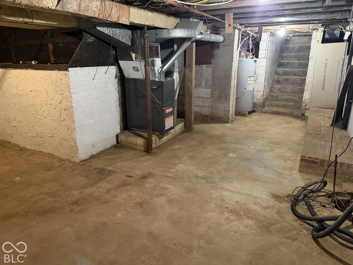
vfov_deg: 56.8
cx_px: 176
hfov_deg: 71.6
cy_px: 132
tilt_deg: -16.9
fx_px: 245
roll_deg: +0.4
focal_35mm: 24
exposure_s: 1/40
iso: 1000
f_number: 1.78
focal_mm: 6.76
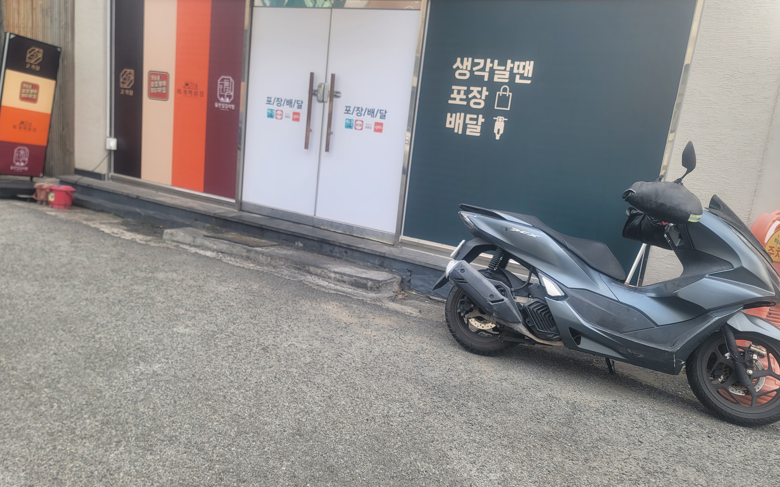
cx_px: 384
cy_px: 230
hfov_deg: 68.4
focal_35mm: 27
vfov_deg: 46.0
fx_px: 574
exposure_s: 1/120
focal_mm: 7
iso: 40
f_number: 1.8
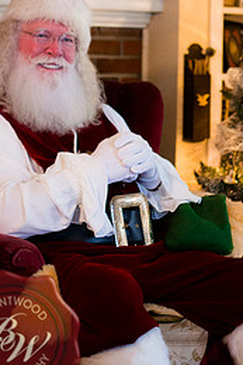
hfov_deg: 15.0
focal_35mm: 91
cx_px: 146
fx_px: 923
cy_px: 119
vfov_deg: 22.3
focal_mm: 35
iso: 1250
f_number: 1.8
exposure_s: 1/60
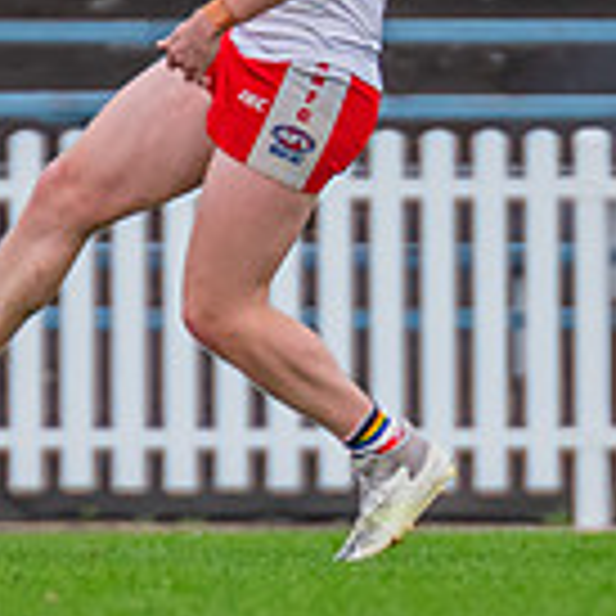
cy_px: 302
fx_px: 49648
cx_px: 414
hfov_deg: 0.7
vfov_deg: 0.7
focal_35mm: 2466
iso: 900
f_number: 4
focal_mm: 420
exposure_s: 1/1000
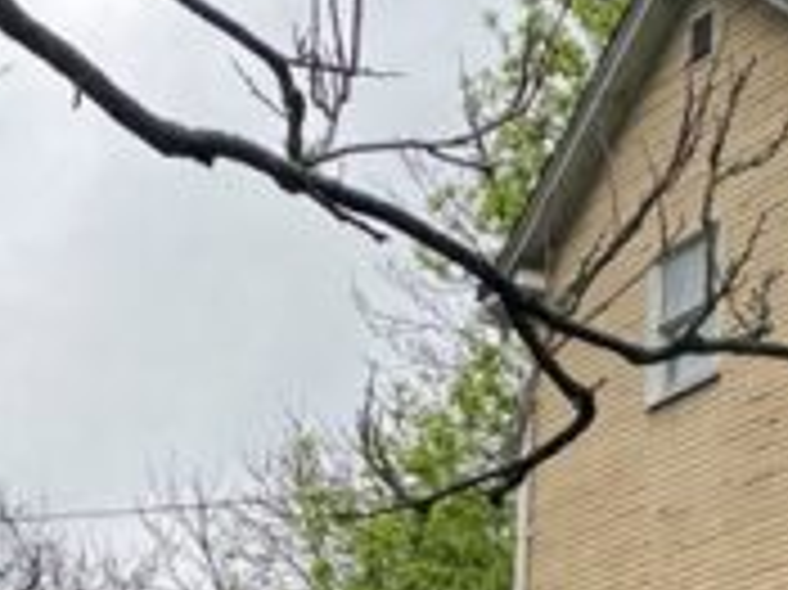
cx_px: 932
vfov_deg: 11.7
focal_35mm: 119
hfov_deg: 16.0
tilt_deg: +5.0
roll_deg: -2.1
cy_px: 973
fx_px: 2707
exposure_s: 1/600
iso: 32
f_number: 1.8
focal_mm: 4.25
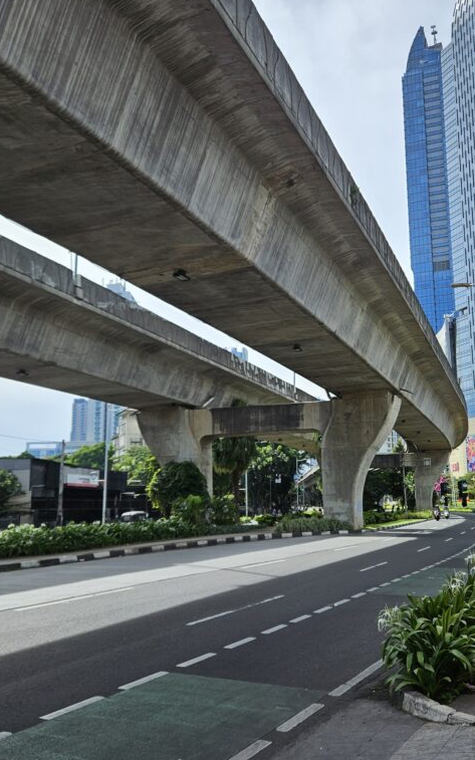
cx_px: 311
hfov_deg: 37.9
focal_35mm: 33
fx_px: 684
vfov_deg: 58.1
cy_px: 378
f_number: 1.8
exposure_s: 1/1465
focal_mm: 5.4
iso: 25
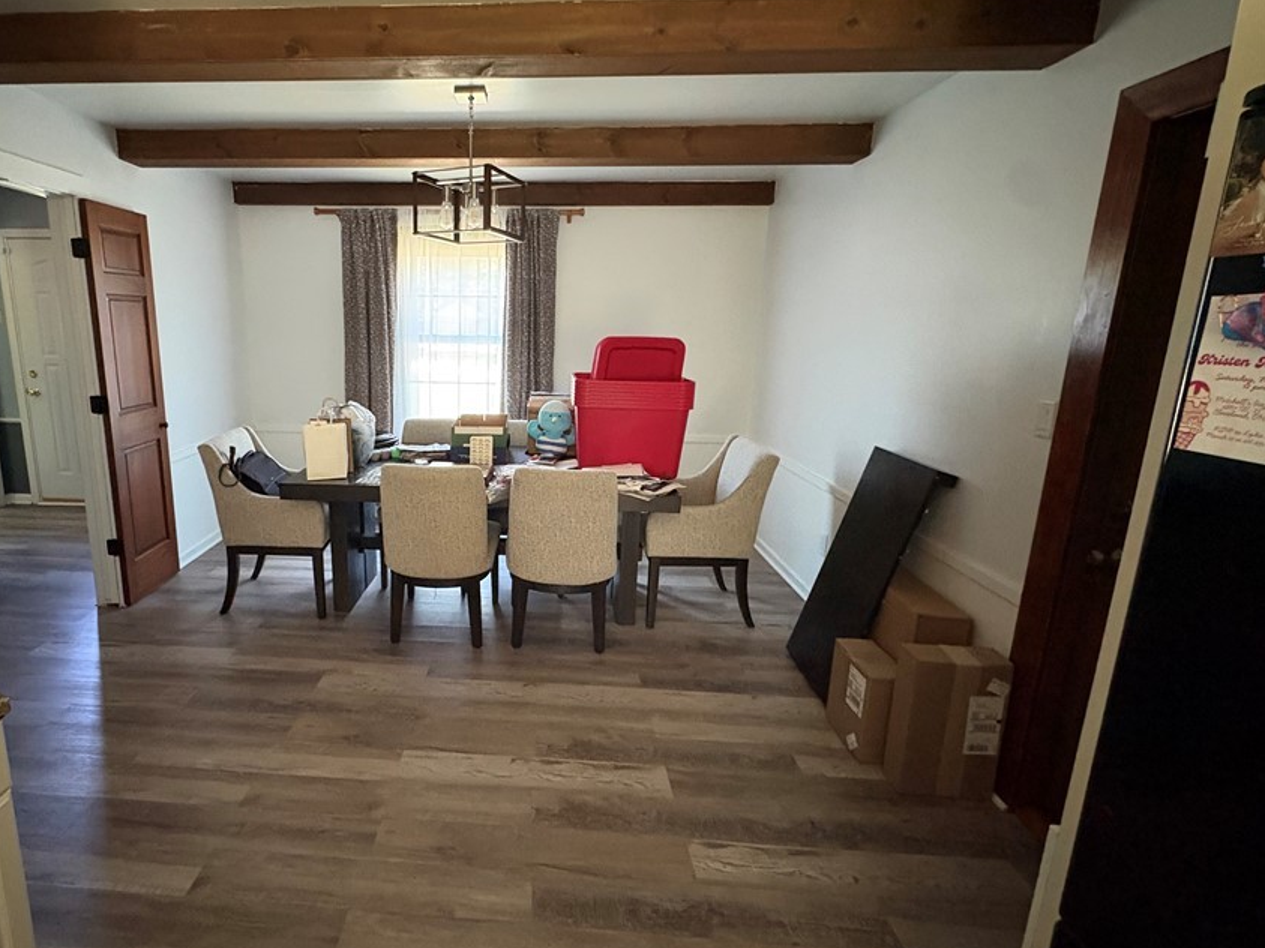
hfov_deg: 89.8
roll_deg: -0.1
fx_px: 621
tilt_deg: -11.1
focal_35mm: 17
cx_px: 500
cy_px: 442
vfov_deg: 74.6
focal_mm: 2.22
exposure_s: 1/46
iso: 800
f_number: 2.2
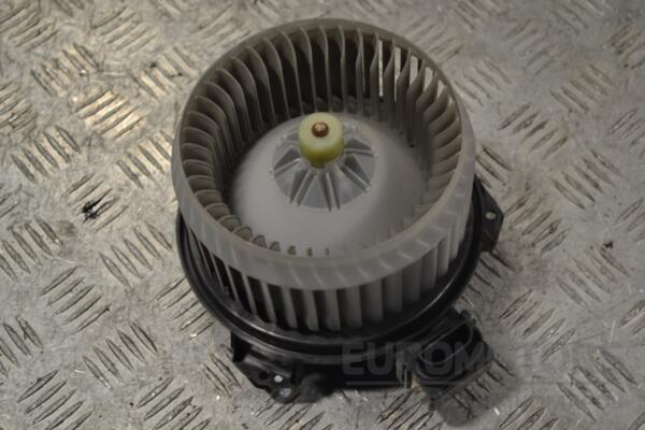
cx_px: 322
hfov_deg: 30.5
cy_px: 215
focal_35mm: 66
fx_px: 1182
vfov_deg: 20.6
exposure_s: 1/30
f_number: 5.3
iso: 100
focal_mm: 44
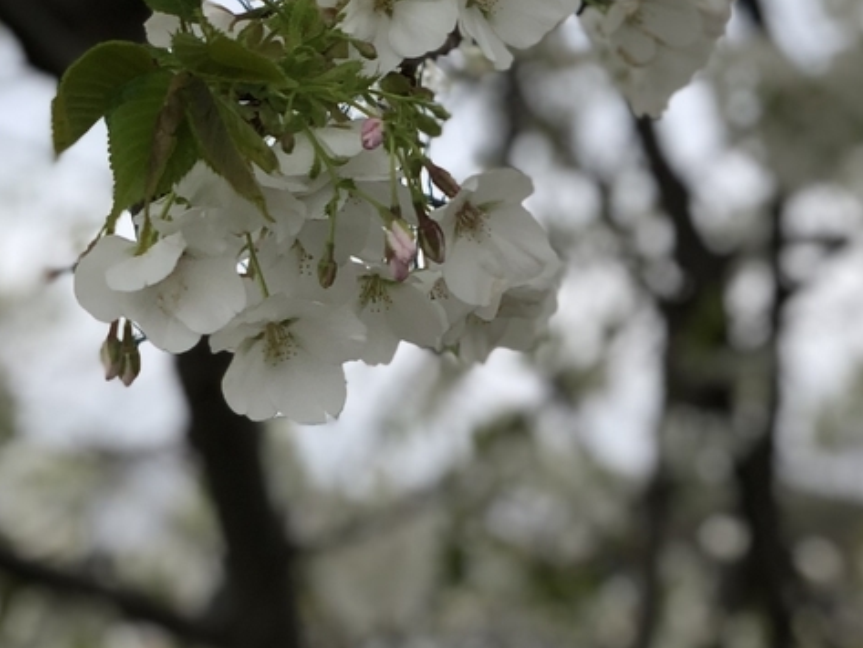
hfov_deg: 14.9
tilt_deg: +17.1
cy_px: -201
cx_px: 341
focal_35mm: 132
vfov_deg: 11.0
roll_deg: +1.7
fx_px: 3292
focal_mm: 6
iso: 16
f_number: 2.4
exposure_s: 1/262
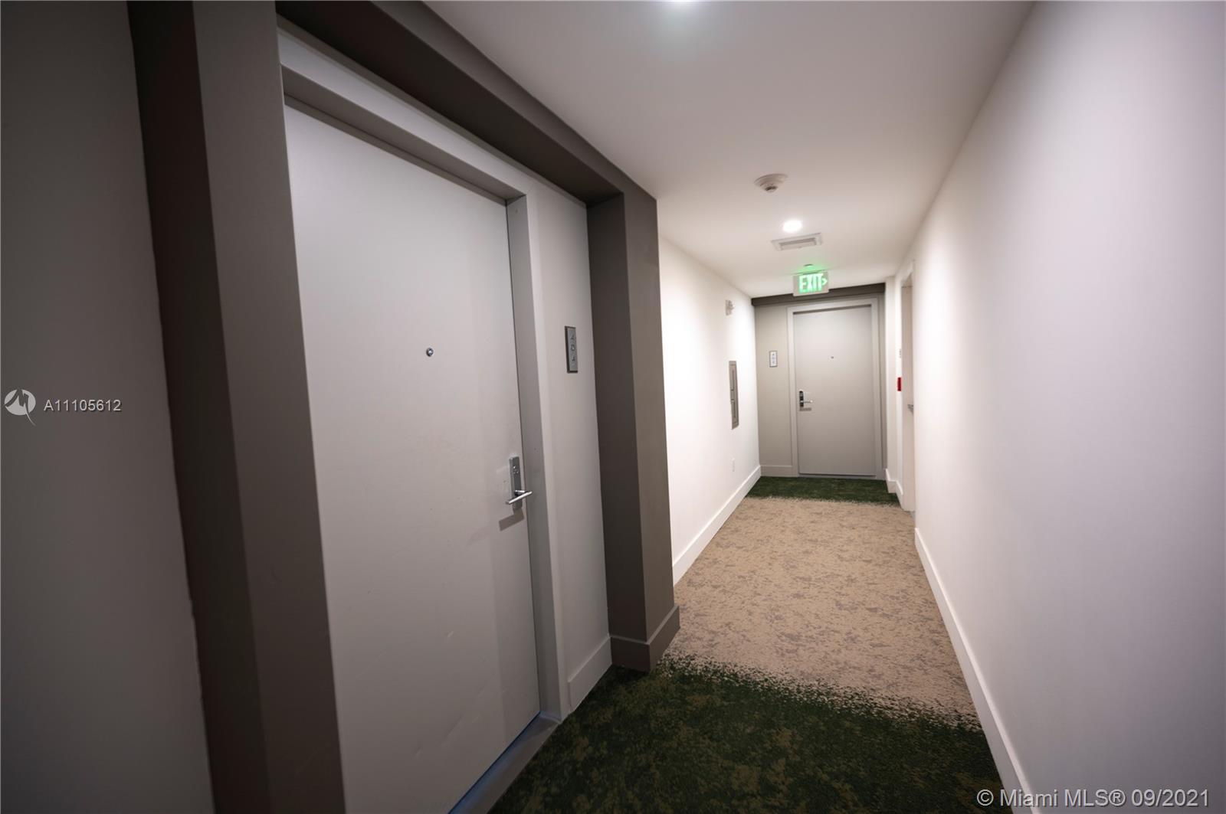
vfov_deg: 81.1
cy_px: 407
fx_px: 476
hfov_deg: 104.3
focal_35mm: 14
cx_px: 613
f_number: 4
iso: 100
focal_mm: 14
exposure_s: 1/3
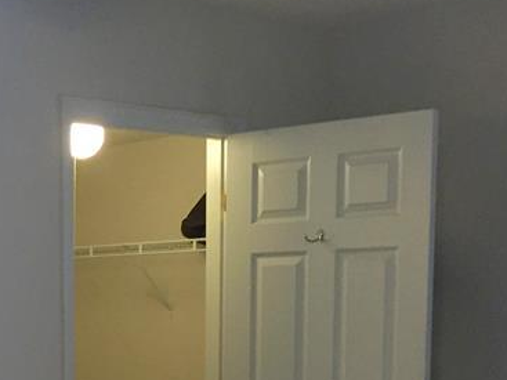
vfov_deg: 17.4
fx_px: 1186
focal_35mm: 81
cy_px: 444
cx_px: 36
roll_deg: +0.7
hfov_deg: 23.4
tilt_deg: -6.4
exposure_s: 1/30
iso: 125
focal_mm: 4.15
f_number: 2.2
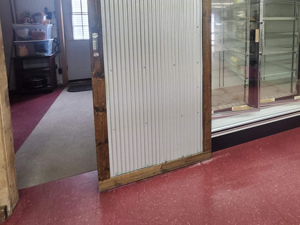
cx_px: 191
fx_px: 191
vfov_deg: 56.7
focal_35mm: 22
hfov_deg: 74.8
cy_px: 45
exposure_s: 1/30
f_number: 2.2
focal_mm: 1.74
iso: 400
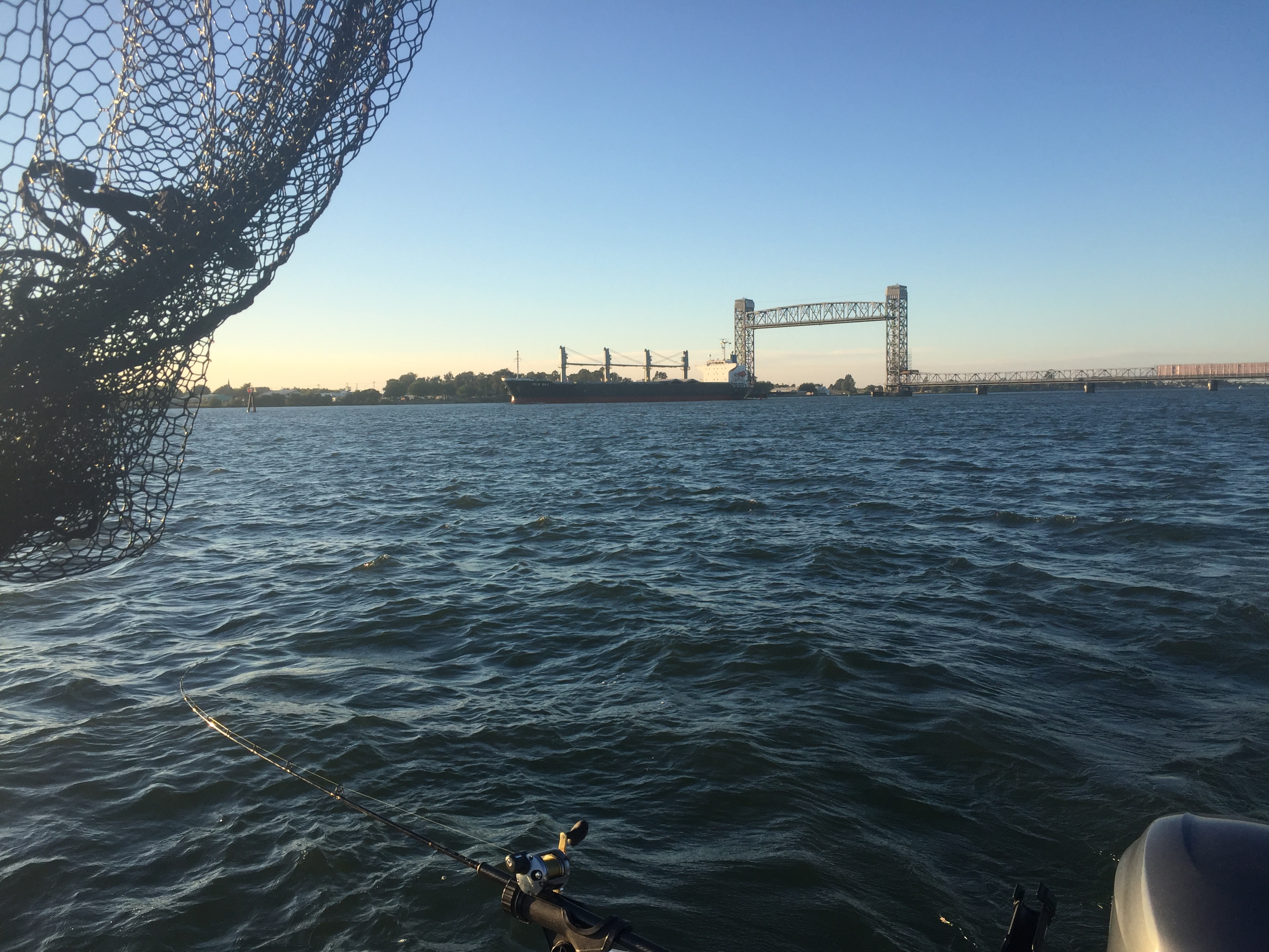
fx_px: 1063
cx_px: 634
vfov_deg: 48.2
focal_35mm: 29
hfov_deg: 61.7
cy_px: 476
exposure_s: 1/860
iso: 32
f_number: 2.2
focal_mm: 4.15
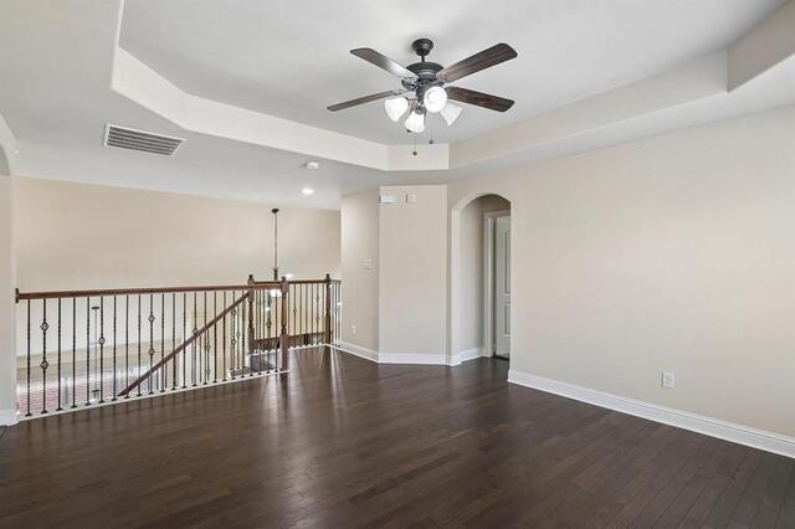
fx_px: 364
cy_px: 264
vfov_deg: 72.0
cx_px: 398
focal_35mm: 16
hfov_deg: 95.0
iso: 400
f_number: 8
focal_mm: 16.5
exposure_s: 1/20
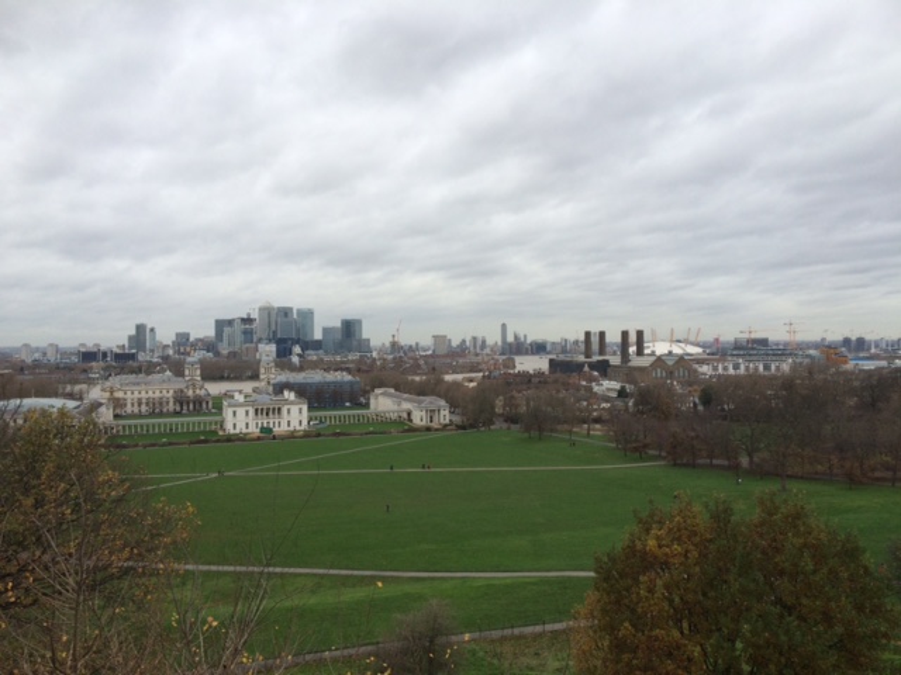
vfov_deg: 48.2
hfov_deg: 61.7
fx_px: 755
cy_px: 338
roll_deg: +1.7
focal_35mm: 29
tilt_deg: +0.8
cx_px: 450
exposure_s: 1/163
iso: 32
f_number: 2.2
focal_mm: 4.15
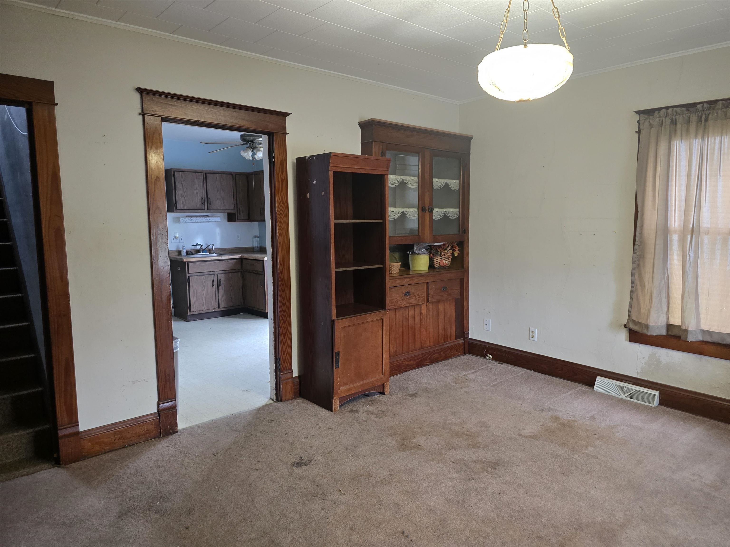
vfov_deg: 58.9
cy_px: 274
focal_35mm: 23
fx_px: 485
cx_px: 365
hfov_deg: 73.9
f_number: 1.7
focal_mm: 6.3
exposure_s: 1/60
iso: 640
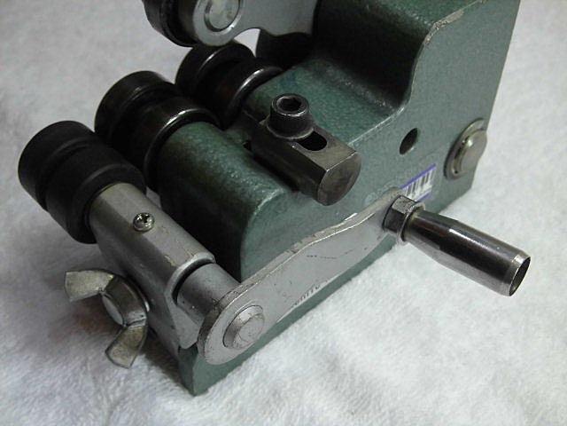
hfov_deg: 40.4
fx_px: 770
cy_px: 213
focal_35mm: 47
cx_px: 284
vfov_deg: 30.9
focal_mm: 8.3
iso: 400
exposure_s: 1/60
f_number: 3.4
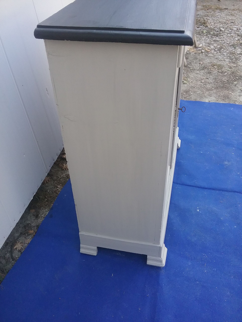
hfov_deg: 45.4
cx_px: 121
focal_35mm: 31
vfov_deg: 58.4
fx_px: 289
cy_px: 161
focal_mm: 3.3
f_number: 2.2
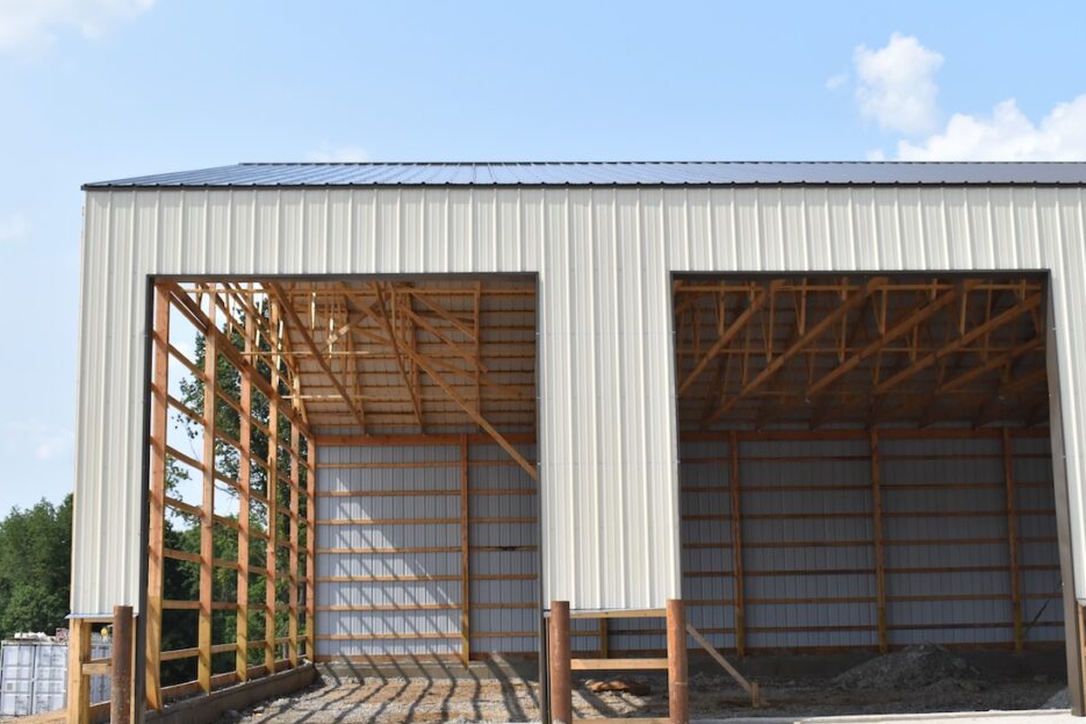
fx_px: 1387
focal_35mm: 46
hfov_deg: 42.7
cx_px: 534
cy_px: 375
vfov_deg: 29.2
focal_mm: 28
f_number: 8
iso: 800
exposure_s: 1/2000
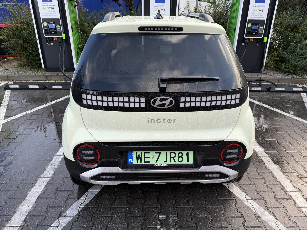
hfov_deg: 71.6
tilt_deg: -23.8
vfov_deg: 56.8
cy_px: 115
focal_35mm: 24
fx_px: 213
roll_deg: +0.5
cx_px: 154
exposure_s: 1/248
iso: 64
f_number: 1.78
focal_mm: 6.76
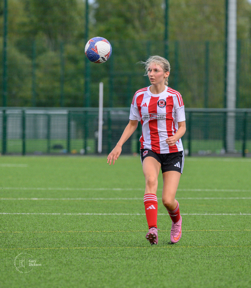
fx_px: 4754
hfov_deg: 3.0
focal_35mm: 538
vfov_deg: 3.5
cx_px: 132
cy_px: 137
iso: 1000
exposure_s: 1/2000
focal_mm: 280
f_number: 5.3
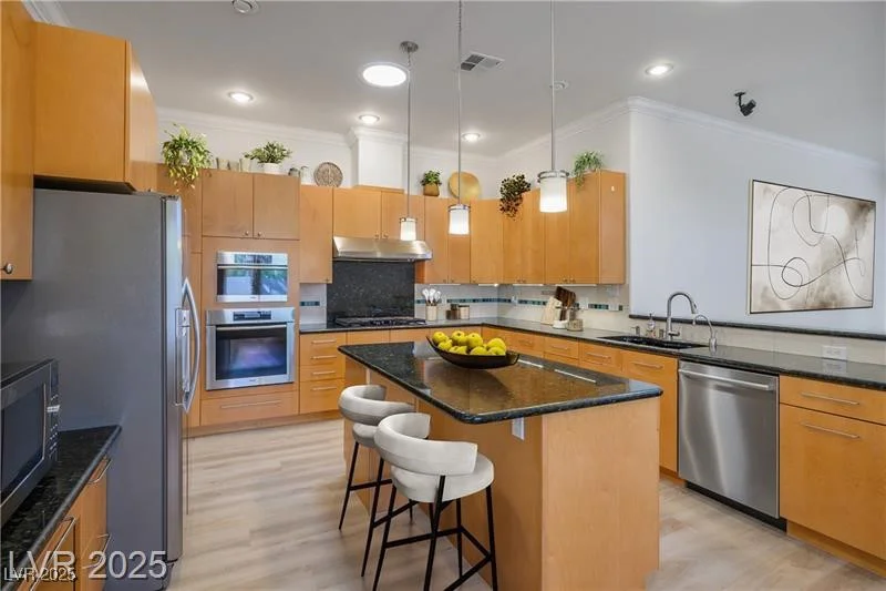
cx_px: 443
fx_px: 443
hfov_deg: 90.0
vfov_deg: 67.4
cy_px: 296
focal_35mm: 18
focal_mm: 12
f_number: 8
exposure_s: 1.6
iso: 220
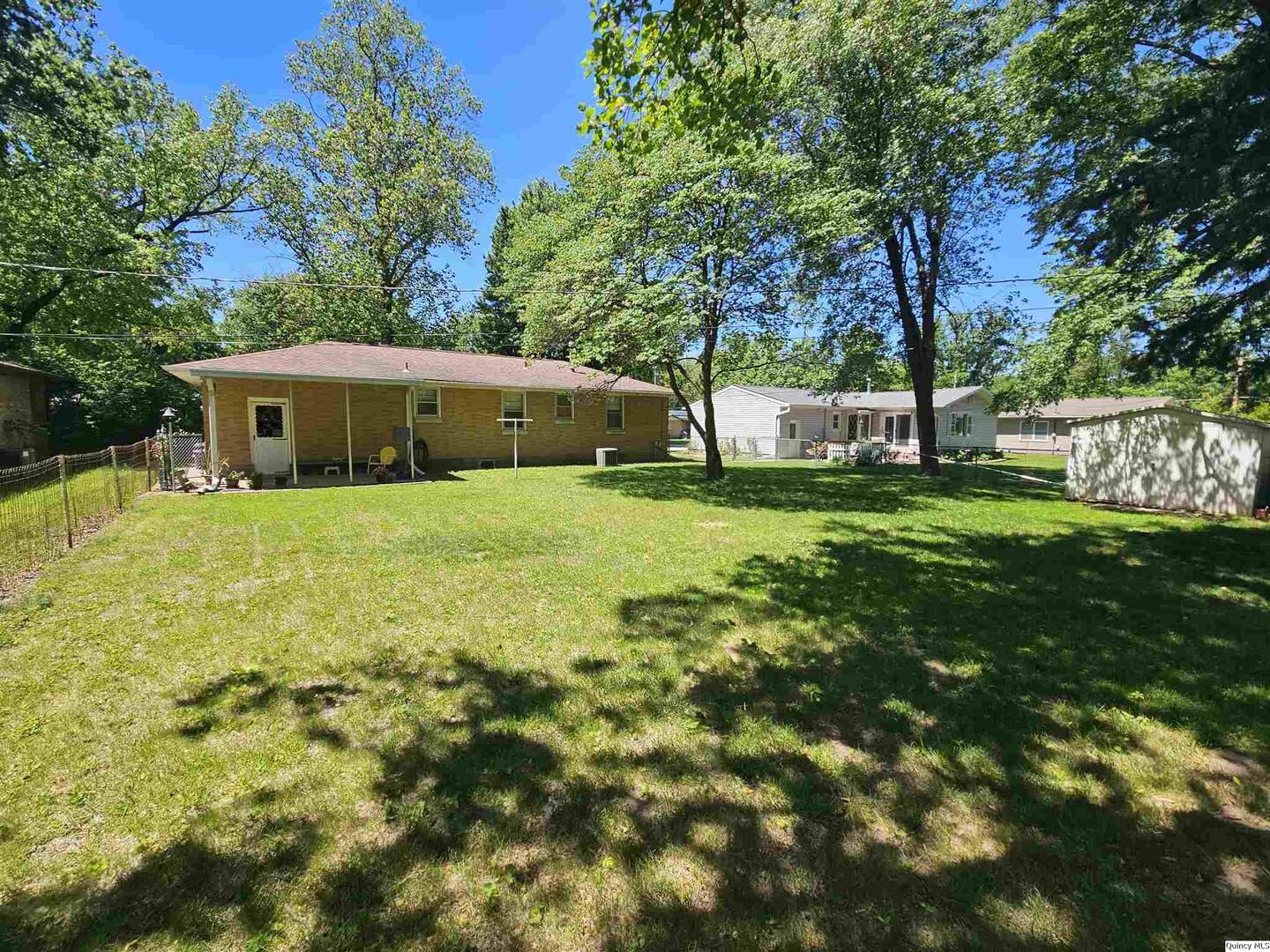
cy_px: 476
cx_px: 635
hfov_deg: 106.2
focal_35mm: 13
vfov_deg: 89.9
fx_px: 477
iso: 50
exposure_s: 1/1053
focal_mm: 2.2
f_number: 2.2
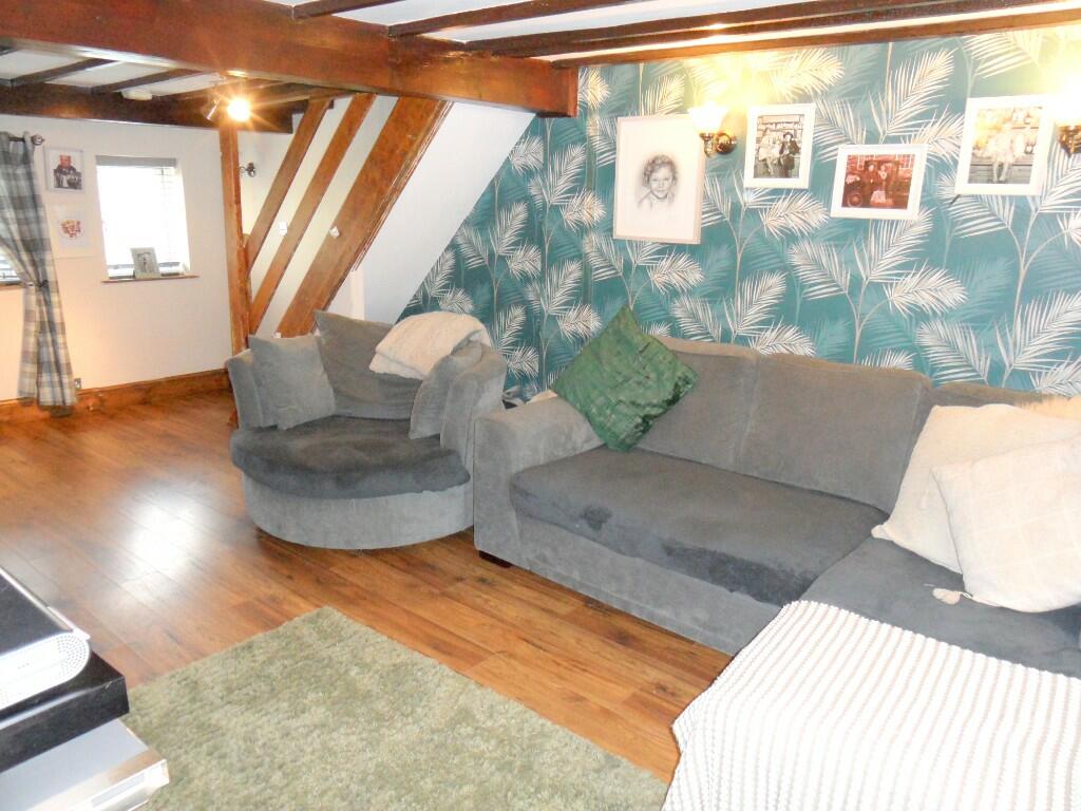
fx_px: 749
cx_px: 540
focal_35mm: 24
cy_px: 406
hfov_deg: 71.6
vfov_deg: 56.8
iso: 400
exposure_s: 1/30
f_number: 3.2
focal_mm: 3.9
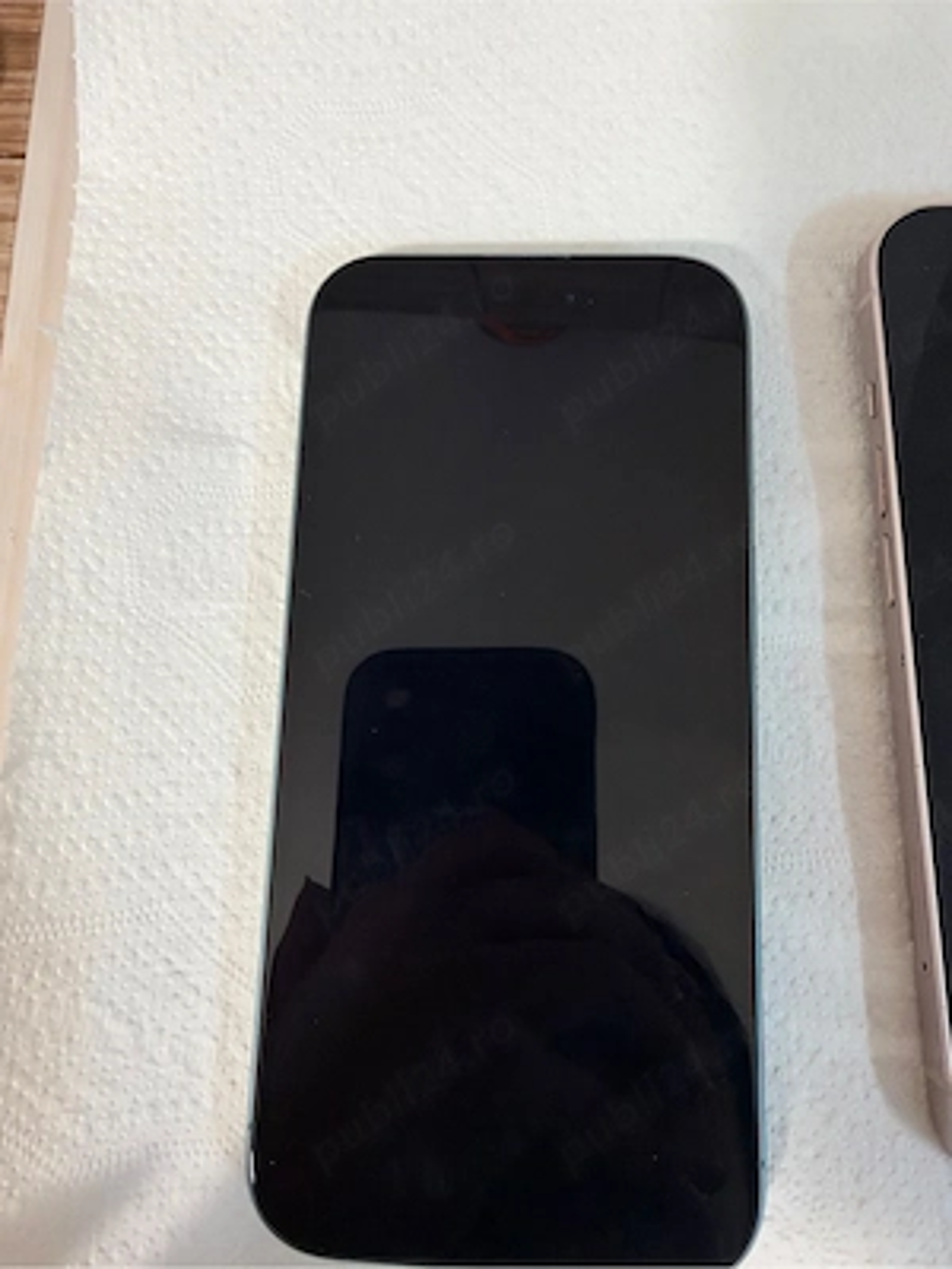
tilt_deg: -78.2
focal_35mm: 25
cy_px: 634
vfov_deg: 69.4
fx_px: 917
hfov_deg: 54.9
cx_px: 476
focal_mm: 2.22
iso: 400
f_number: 2.2
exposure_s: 1/50
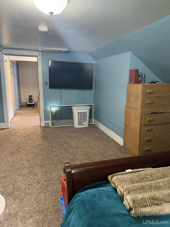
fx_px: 157
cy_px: 114
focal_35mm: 24
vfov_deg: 71.6
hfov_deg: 56.8
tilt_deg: -12.1
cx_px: 85
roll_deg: -2.1
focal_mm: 6.76
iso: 800
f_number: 1.78
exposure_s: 1/40
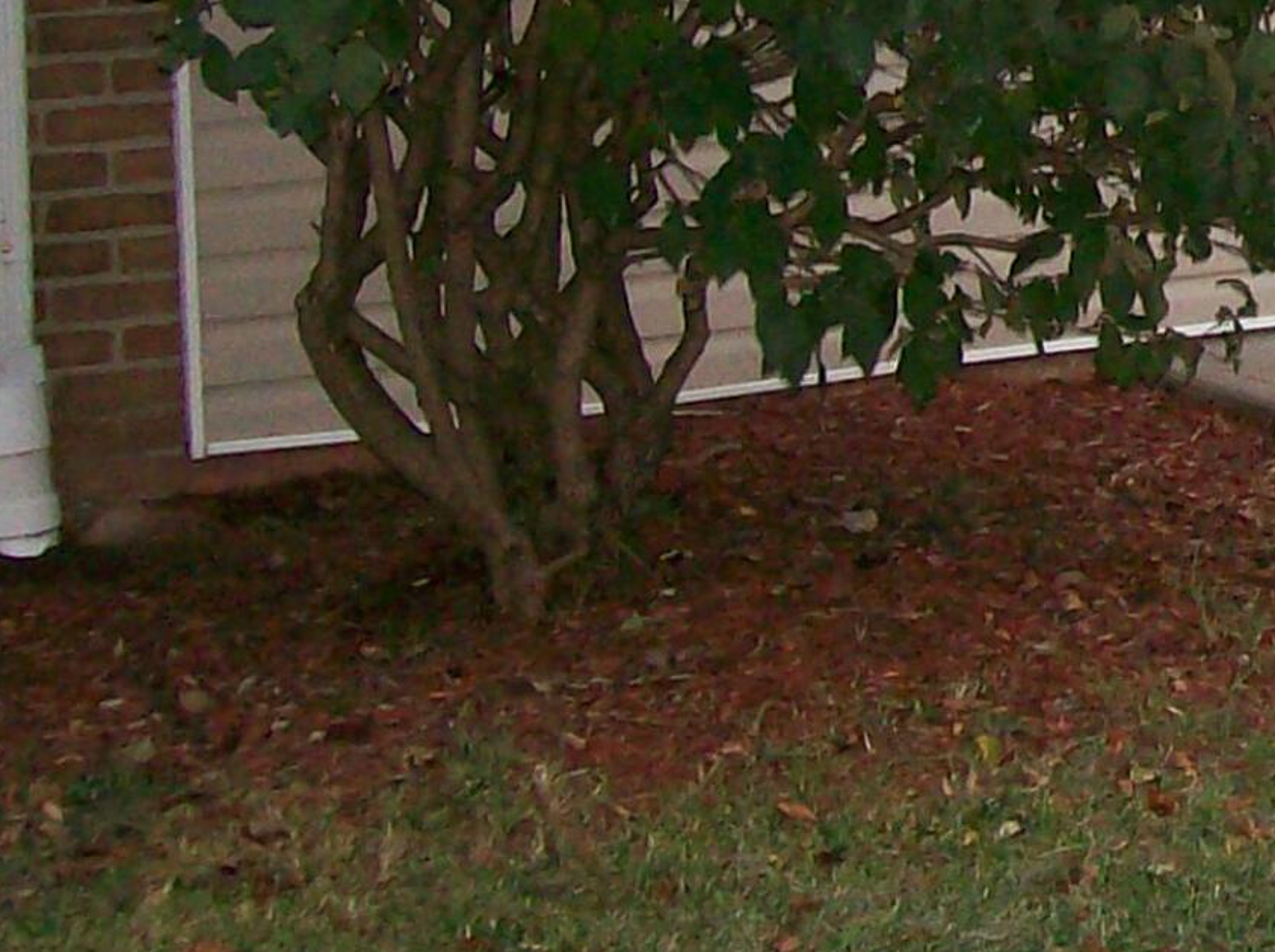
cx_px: 1968
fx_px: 4709
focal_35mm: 128
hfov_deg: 14.3
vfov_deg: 11.4
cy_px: -117
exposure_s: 1/64
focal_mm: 6
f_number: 2.7
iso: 140
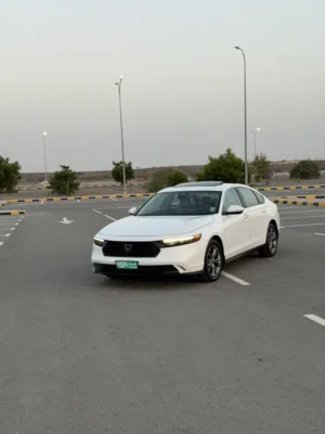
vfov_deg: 39.7
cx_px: 162
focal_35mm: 48
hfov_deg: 30.3
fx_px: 601
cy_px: 217
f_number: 1.78
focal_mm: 6.76
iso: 64
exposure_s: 1/121
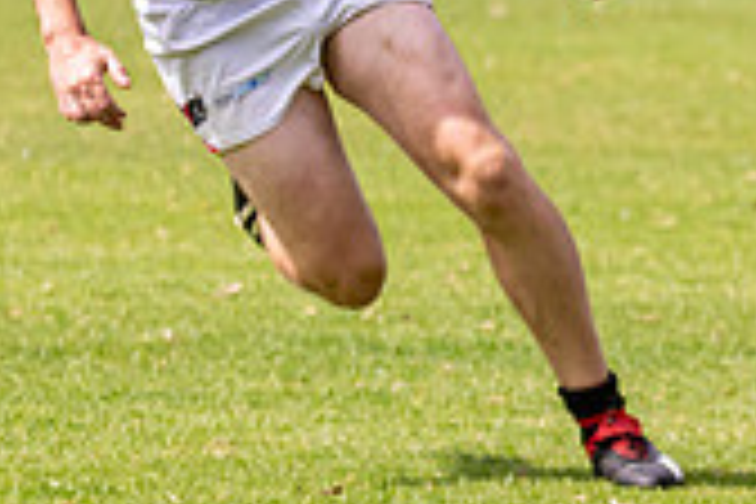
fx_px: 13082
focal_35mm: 623
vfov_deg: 2.2
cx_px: 705
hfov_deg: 3.3
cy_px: -281
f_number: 6.3
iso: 800
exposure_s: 1/3200
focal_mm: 150
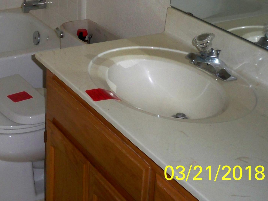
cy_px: 15
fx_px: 573
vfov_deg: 19.5
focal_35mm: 74
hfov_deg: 25.5
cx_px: 25
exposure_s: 1/60
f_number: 3.1
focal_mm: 6.3
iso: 200
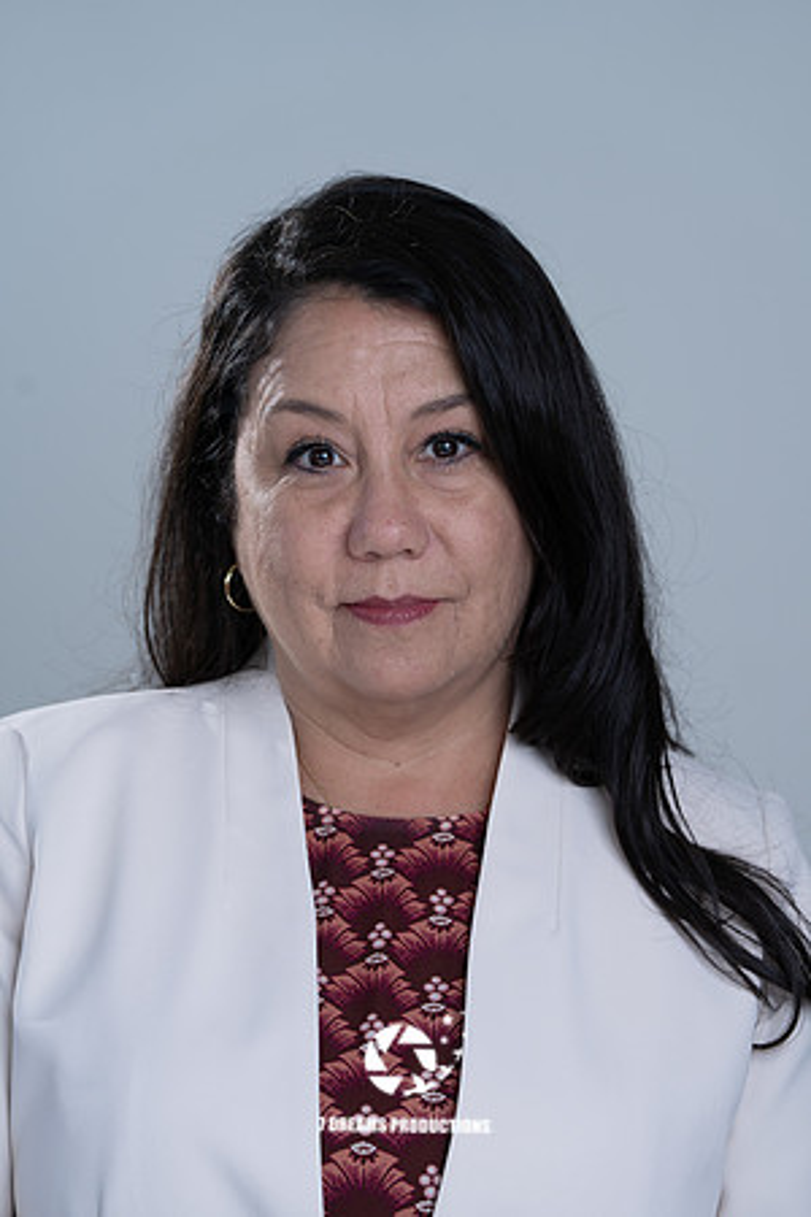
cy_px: 608
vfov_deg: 13.2
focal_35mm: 156
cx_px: 406
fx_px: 5271
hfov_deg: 8.8
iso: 160
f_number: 5.6
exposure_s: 1/200
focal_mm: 156
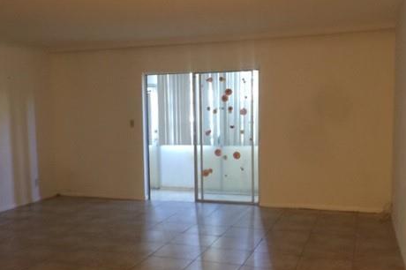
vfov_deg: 31.7
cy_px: 168
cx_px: 169
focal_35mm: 42
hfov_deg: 46.3
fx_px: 473
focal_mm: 4.15
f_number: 2.2
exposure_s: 1/10
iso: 125
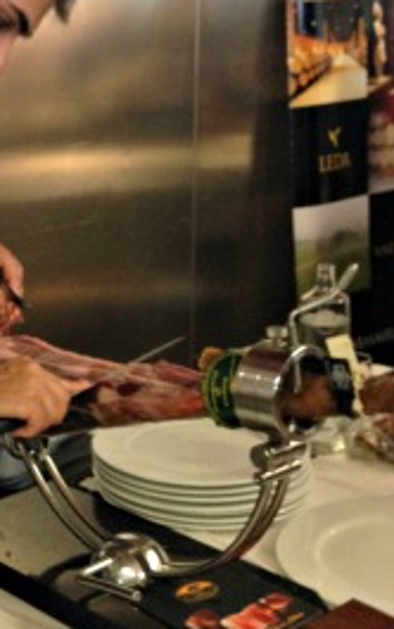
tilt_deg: -14.3
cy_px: 339
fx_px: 1132
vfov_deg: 31.0
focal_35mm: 66
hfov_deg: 18.9
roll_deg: +3.4
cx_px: -44
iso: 250
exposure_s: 1/20
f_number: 2.4
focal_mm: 4.12
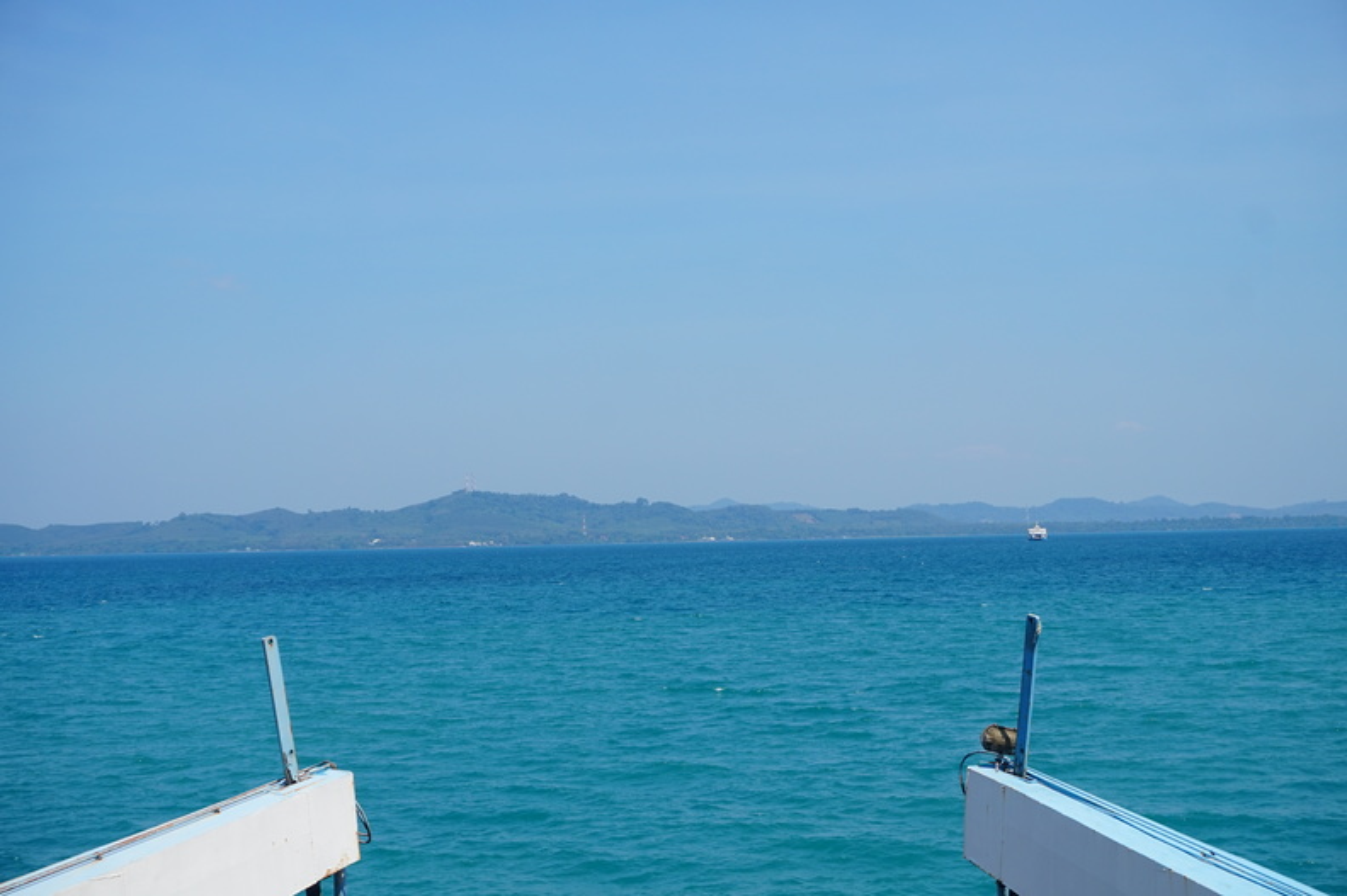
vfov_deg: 25.7
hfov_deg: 37.9
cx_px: 674
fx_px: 1963
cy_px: 448
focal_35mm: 52
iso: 100
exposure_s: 1/500
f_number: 7.1
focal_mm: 35
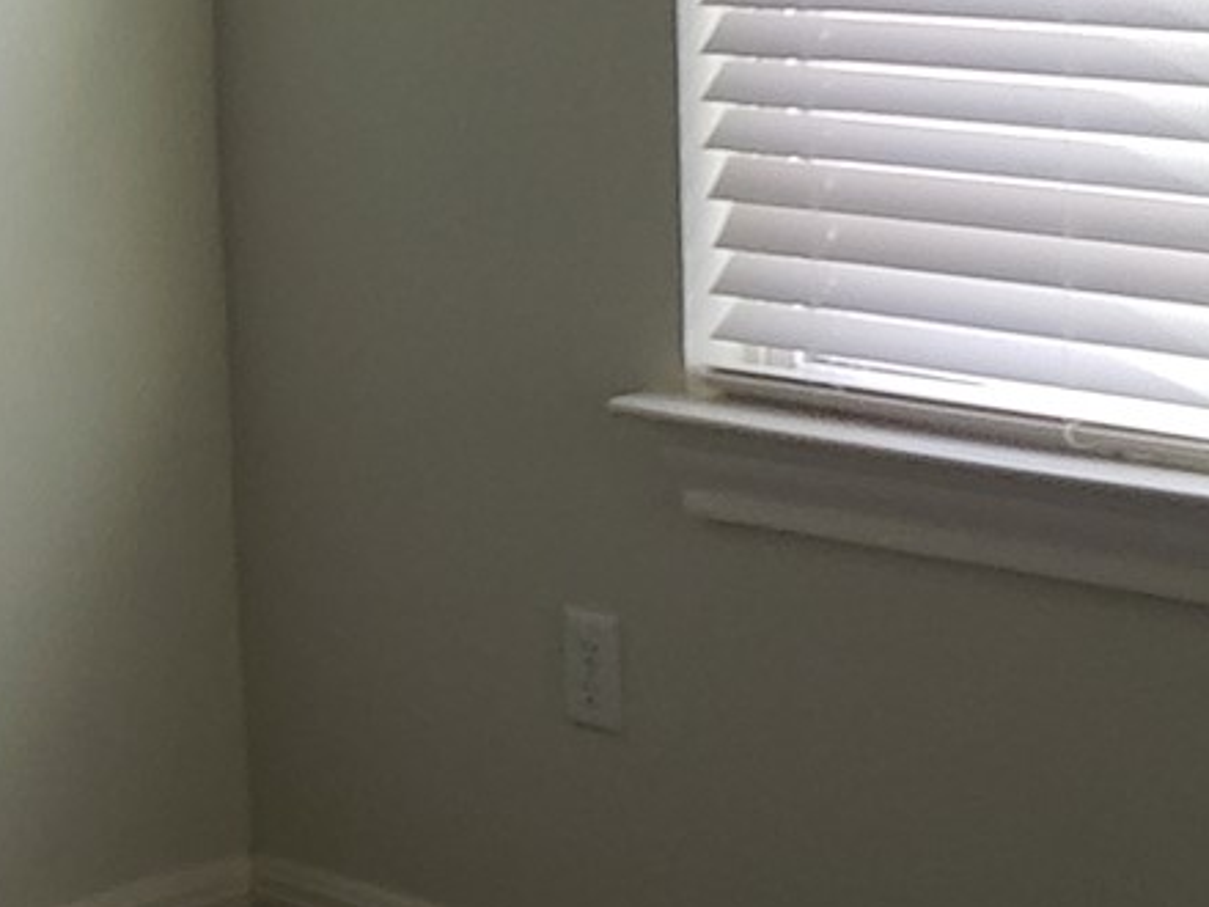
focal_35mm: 121
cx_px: -302
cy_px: -22
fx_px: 4226
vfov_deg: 12.1
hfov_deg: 15.6
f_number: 2.4
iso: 160
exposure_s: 1/60
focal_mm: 4.3
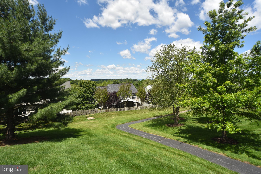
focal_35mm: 21
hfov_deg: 81.2
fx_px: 152
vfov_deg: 59.5
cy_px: 87
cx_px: 130
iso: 200
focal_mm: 21
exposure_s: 1/400
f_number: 10
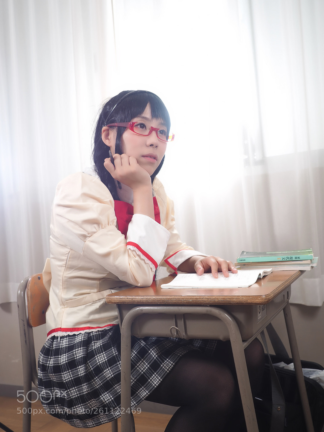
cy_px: 216
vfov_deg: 51.4
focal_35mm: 36
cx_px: 162
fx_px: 449
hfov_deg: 39.7
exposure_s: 1/250
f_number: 2.8
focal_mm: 18
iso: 100
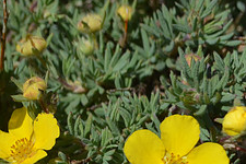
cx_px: 61
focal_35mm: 112
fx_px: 767
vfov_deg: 12.0
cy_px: 191
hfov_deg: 18.1
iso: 400
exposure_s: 1/1250
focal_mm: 29
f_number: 5
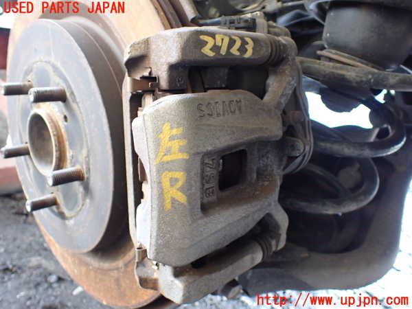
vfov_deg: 46.8
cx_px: 206
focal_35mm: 30
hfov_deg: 60.0
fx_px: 357
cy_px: 154
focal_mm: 5.4
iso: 800
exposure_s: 1/30
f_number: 2.3
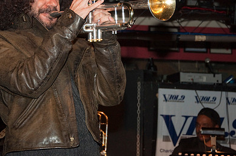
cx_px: 138
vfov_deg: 11.9
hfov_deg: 17.8
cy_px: 46
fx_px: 753
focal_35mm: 115
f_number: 5
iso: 800
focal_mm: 52
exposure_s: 1/60
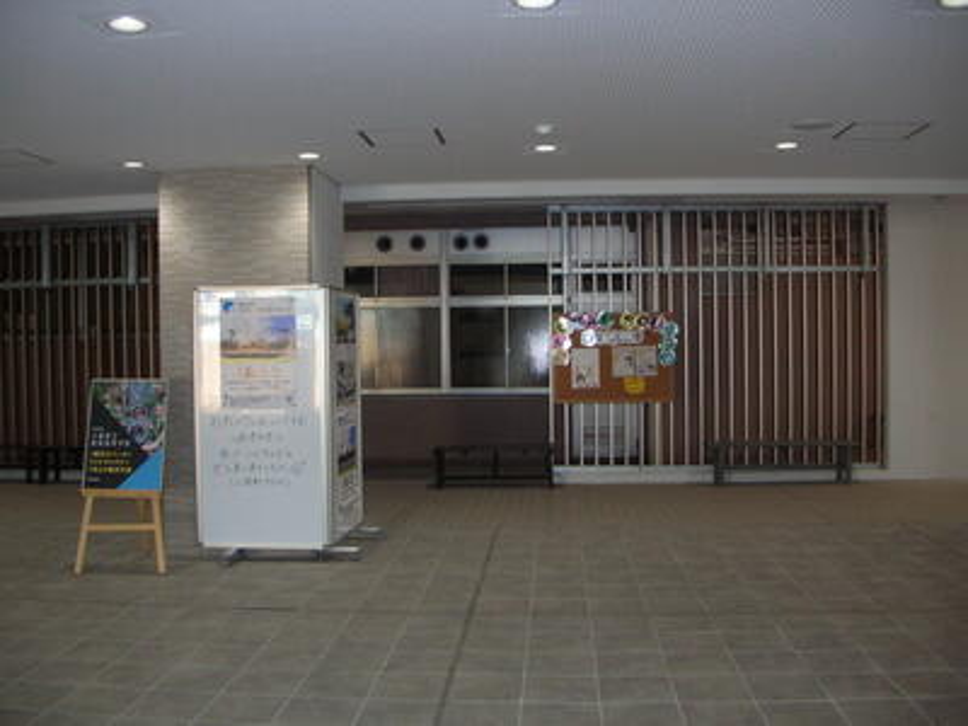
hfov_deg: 52.6
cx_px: 484
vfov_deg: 40.7
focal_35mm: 35
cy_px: 363
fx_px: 979
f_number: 2.8
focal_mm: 5.8
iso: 125
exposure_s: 1/60.1
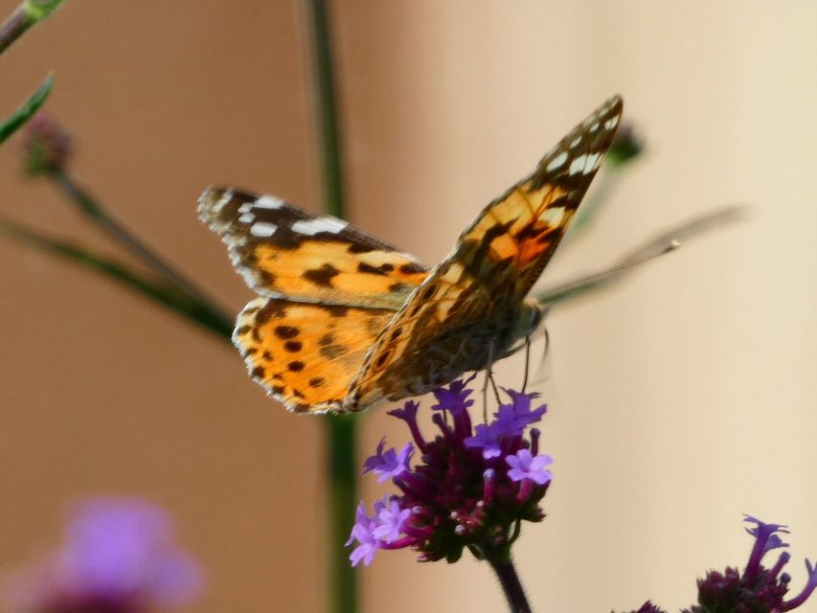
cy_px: 306
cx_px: 408
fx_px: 16075
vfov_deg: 2.2
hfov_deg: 2.9
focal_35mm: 681
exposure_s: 1/200
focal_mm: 121.9
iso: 80
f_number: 5.6
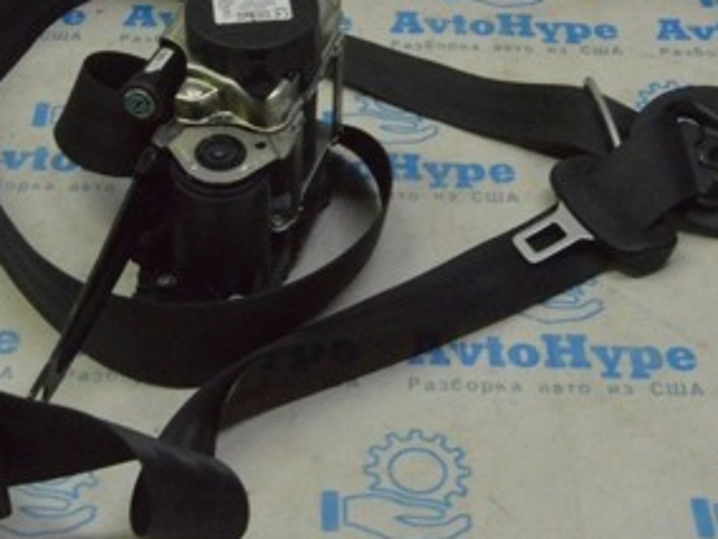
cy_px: 95
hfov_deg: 25.0
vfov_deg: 18.7
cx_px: 306
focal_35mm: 78
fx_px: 1618
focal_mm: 24
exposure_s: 1/60
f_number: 20
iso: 6400
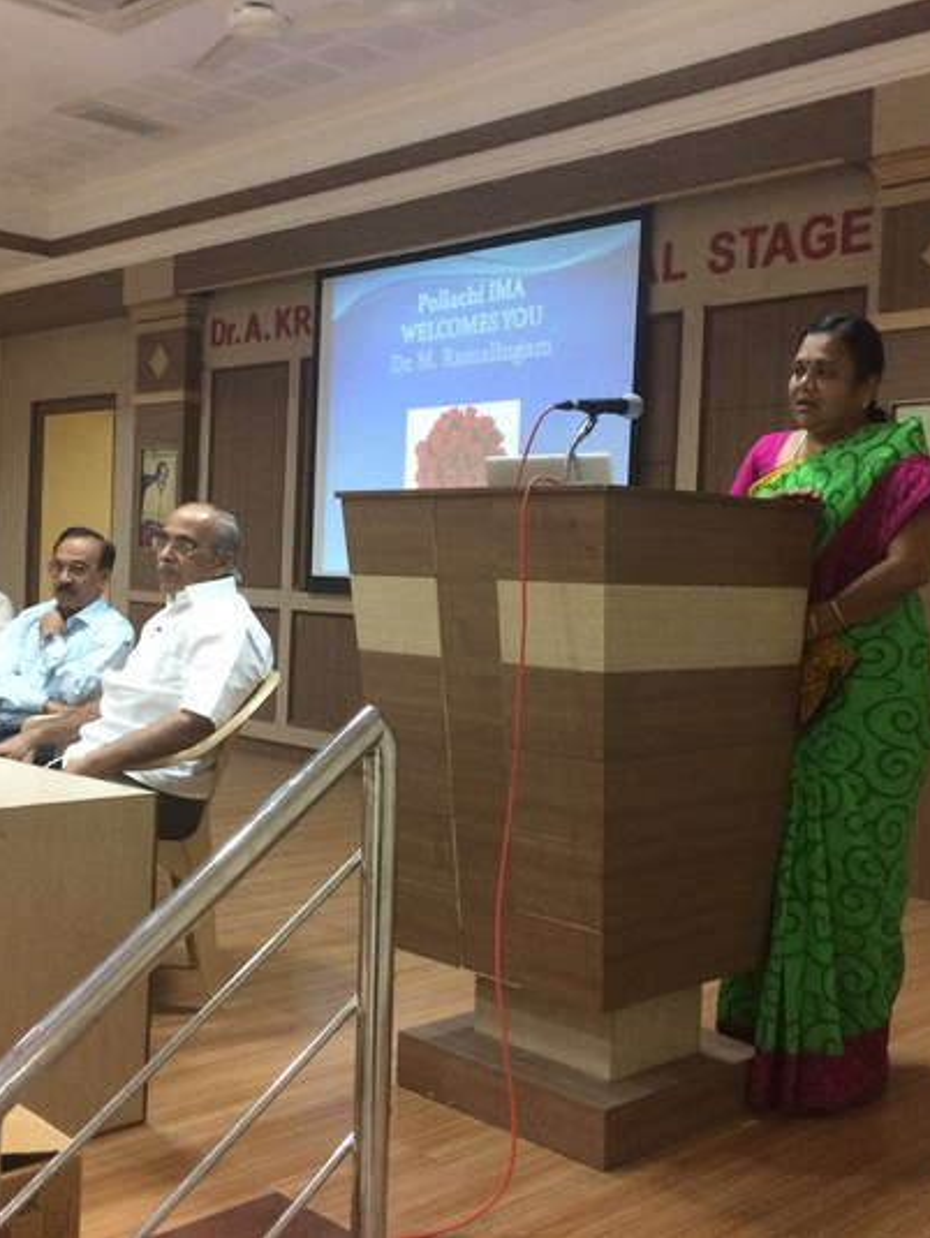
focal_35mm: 39
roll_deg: -2.5
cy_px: 616
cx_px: 419
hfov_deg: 36.8
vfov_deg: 47.8
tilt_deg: -1.9
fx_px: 1395
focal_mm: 4.15
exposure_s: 1/33
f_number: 2.2
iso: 320
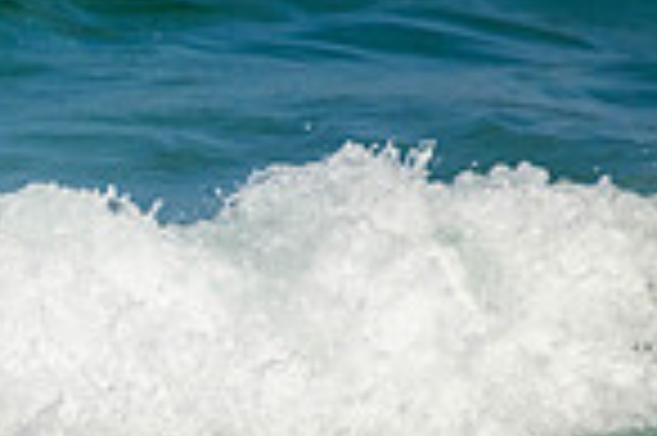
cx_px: -549
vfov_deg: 0.4
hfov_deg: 0.6
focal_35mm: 3189
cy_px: 384
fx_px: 58133
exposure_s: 1/2000
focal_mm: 800
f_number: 11
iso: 640
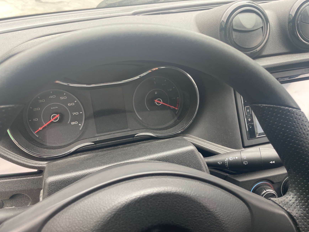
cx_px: 154
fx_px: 241
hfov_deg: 65.3
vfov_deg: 51.4
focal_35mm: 27
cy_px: 118
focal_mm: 4.2
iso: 50
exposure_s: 1/121
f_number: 1.6
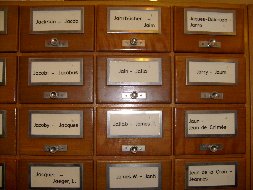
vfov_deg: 40.7
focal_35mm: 35
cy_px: 95
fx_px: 256
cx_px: 126
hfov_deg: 52.6
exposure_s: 1/45
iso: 100
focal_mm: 5.8
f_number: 2.8
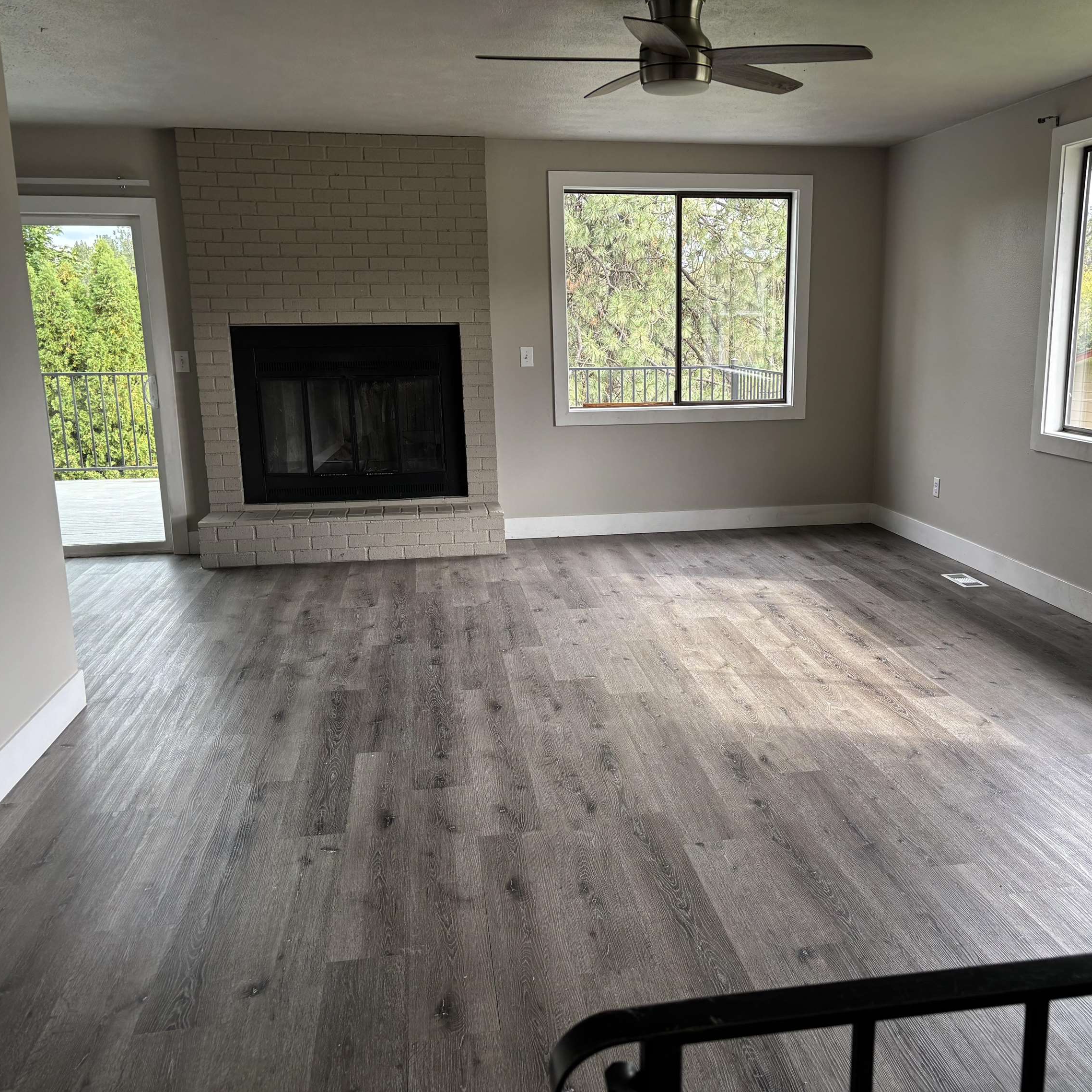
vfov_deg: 52.5
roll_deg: +0.3
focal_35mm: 31
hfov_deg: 52.2
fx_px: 1106
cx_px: 649
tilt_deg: -11.8
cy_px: 543
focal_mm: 5.96
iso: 40
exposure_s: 1/121
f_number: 1.6
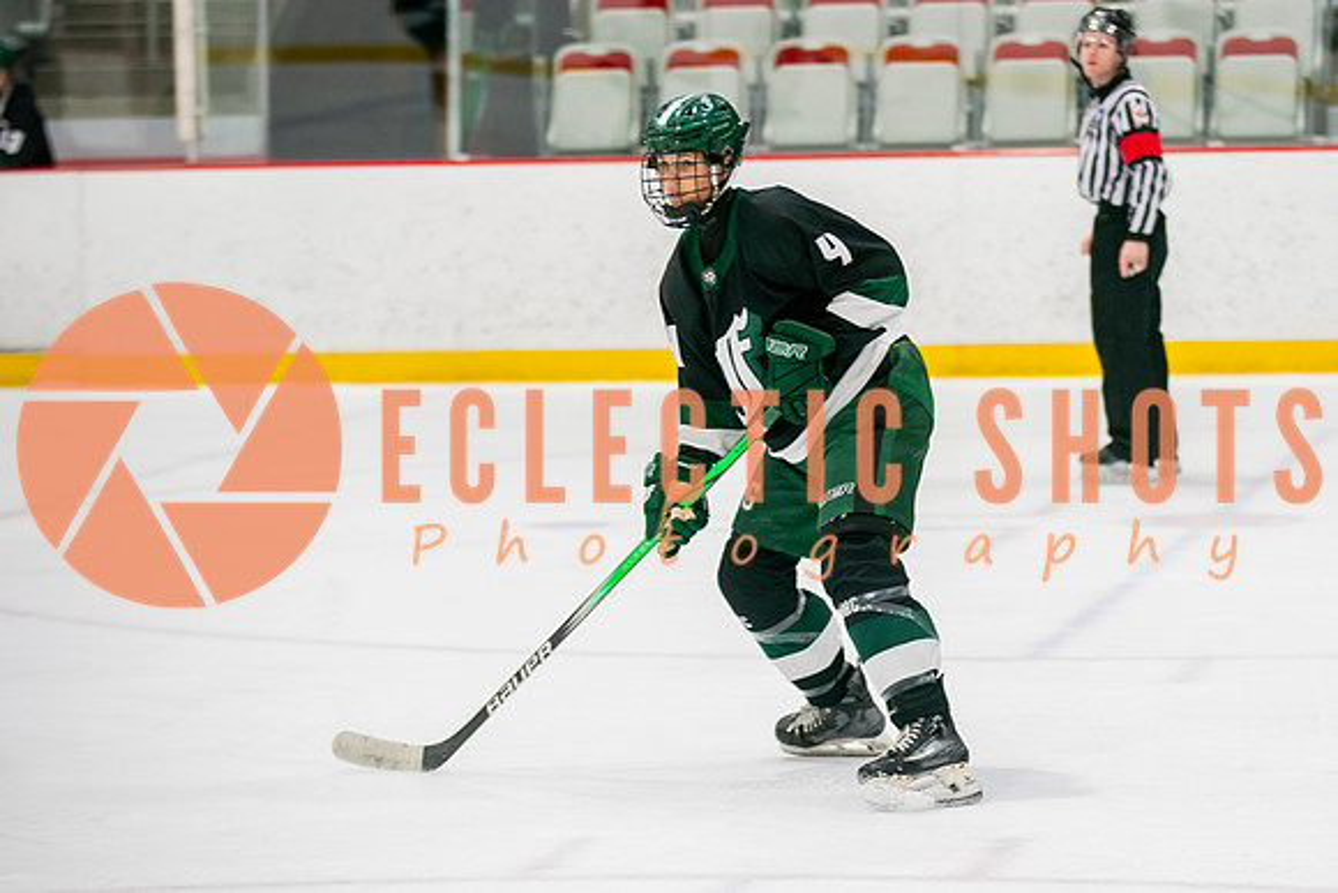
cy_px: 377
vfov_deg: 8.2
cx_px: 859
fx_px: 6252
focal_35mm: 168
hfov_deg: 12.2
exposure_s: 1/640
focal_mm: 125
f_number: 3.2
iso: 640
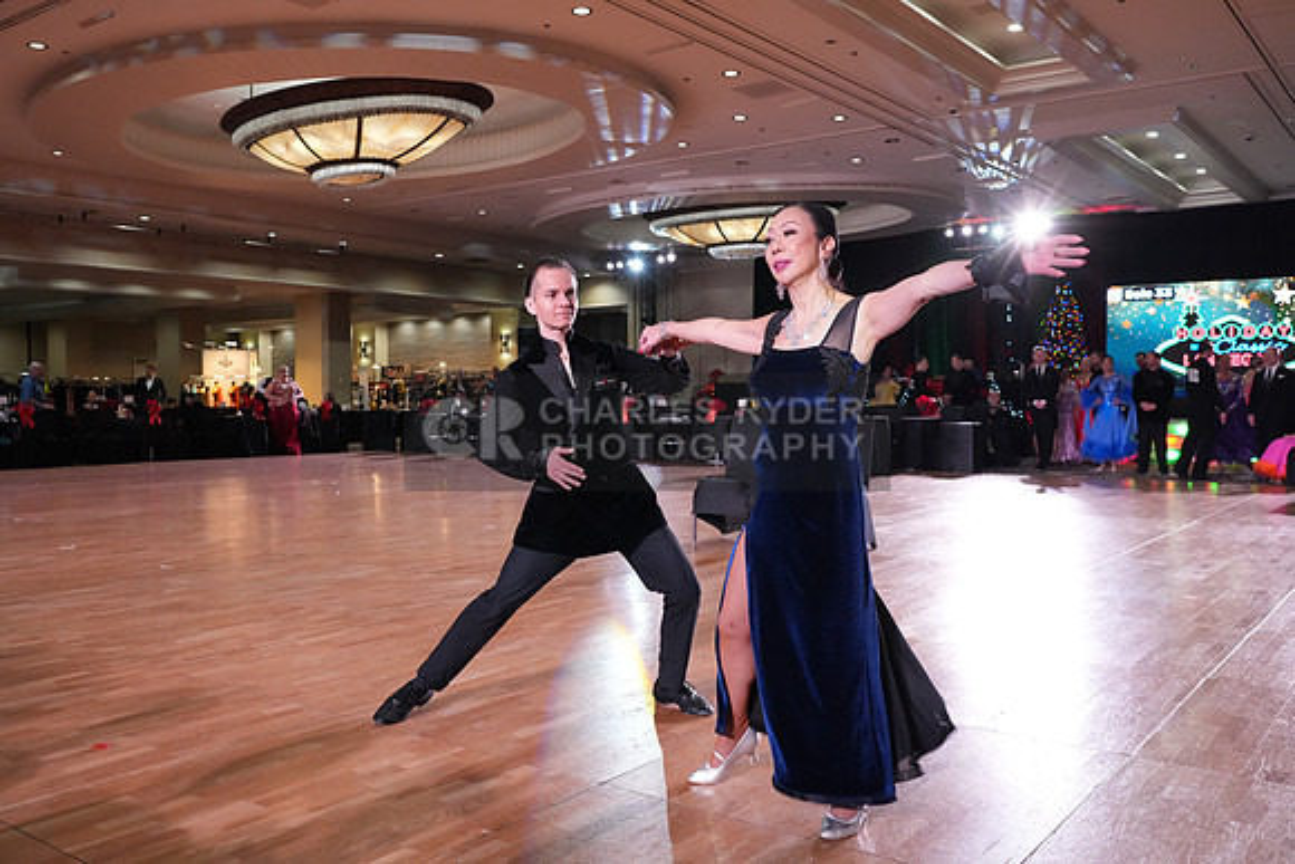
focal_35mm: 30
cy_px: 432
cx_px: 648
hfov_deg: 61.9
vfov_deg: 43.6
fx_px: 1079
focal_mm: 30
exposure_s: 1/320
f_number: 5.6
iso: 5000
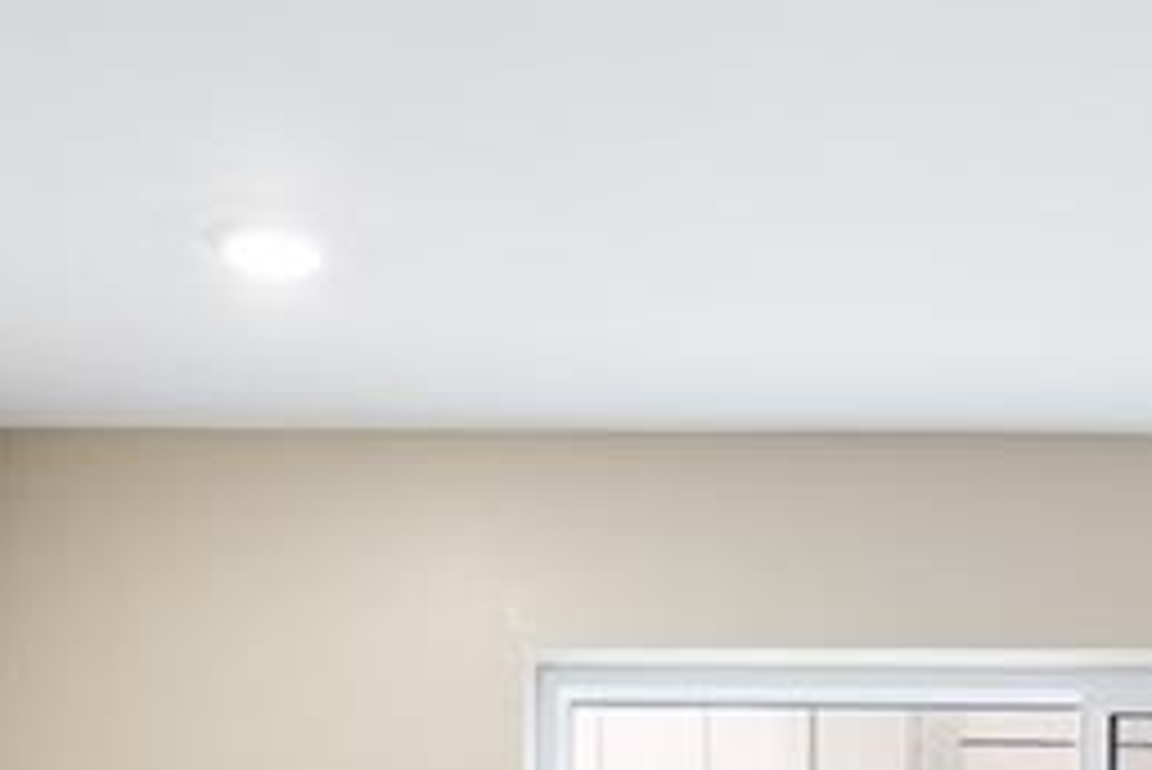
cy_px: 1495
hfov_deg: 19.8
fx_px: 3202
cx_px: 1148
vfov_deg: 12.3
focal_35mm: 100
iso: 400
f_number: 8
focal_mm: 16
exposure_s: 1/20
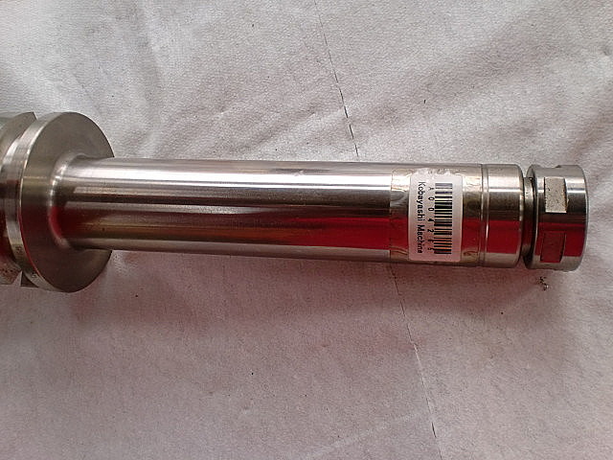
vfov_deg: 40.7
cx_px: 306
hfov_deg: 52.6
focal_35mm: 35
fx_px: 620
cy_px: 230
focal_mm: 6.3
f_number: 3.1
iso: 64
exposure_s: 1/80
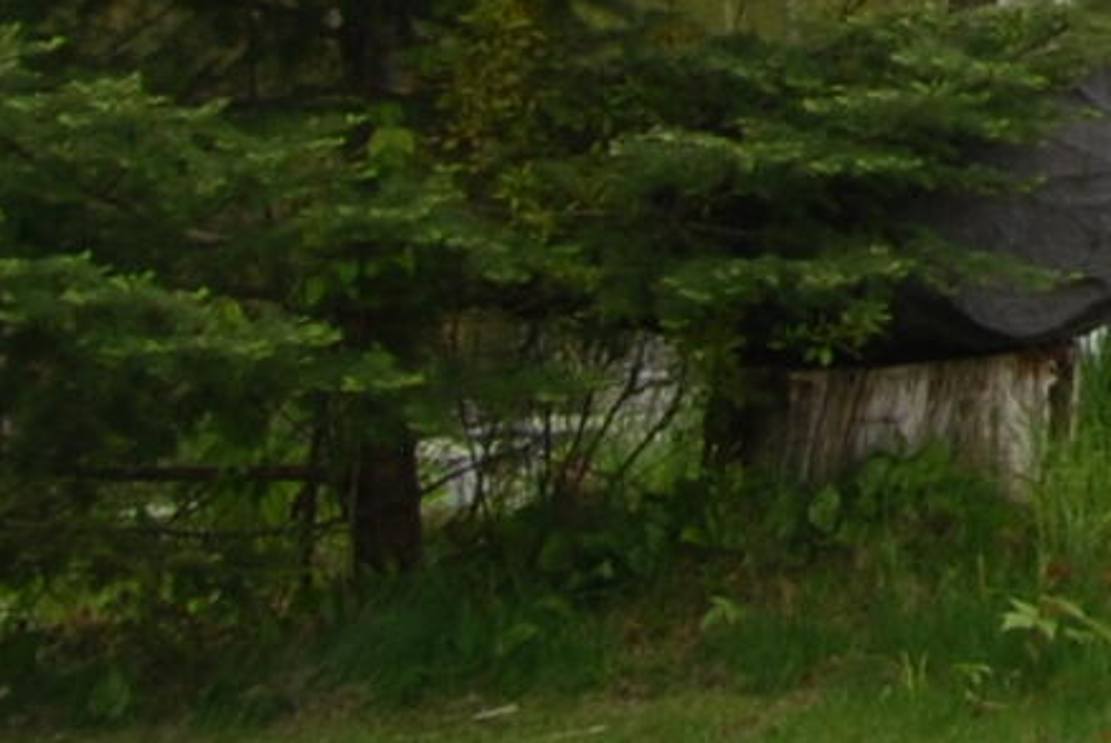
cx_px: 2968
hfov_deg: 9.4
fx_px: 5715
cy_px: -1293
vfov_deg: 6.9
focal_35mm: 185
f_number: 7.1
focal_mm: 18
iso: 100
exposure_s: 1/200
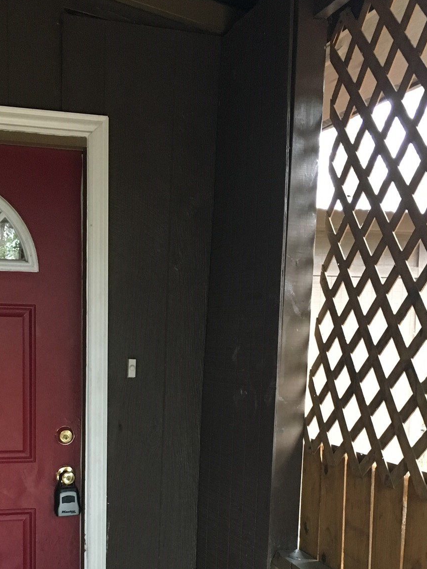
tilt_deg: -6.1
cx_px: 165
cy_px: 440
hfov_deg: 28.0
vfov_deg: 35.8
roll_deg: -0.2
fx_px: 855
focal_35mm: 52
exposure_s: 1/24
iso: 200
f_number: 2.2
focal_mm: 4.15
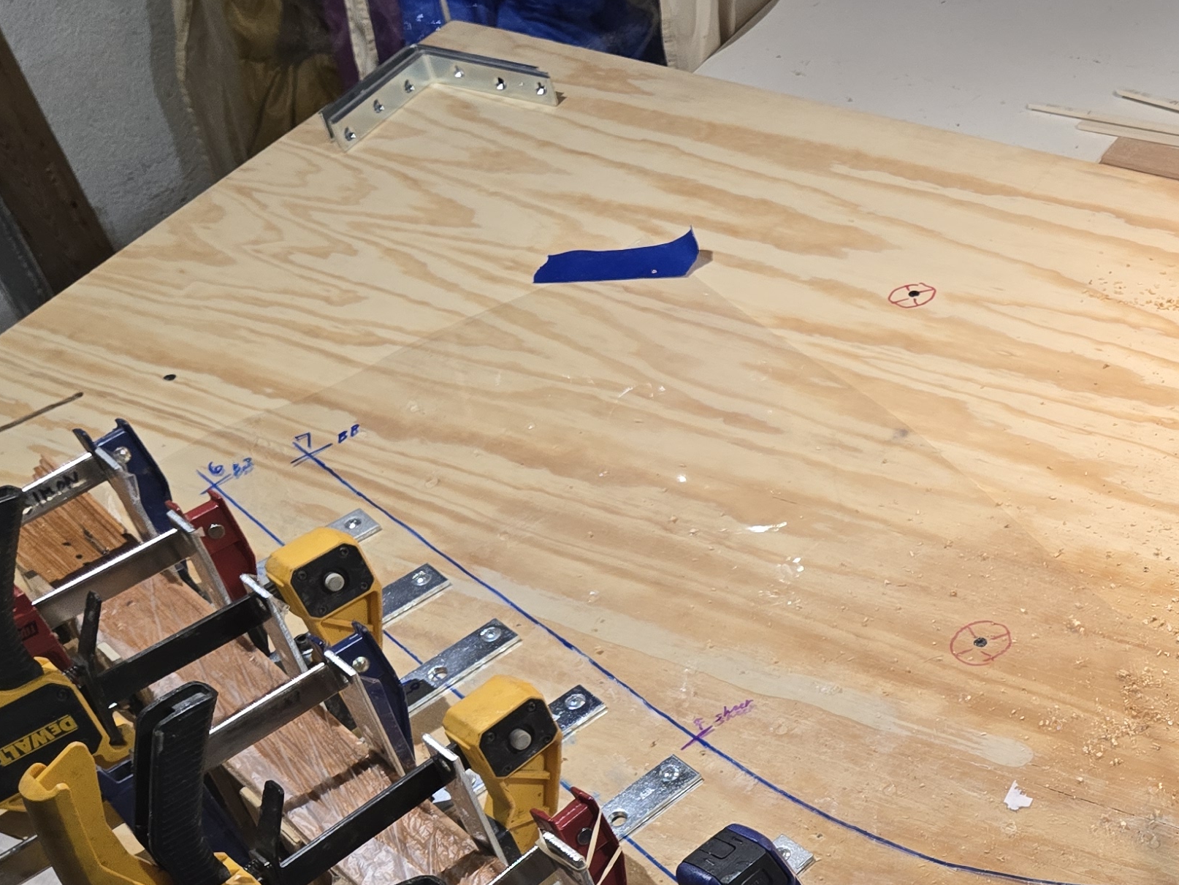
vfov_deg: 25.1
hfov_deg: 31.1
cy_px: 753
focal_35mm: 57
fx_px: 1942
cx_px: 1202
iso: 100
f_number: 1.8
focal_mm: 5.4
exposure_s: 1/120
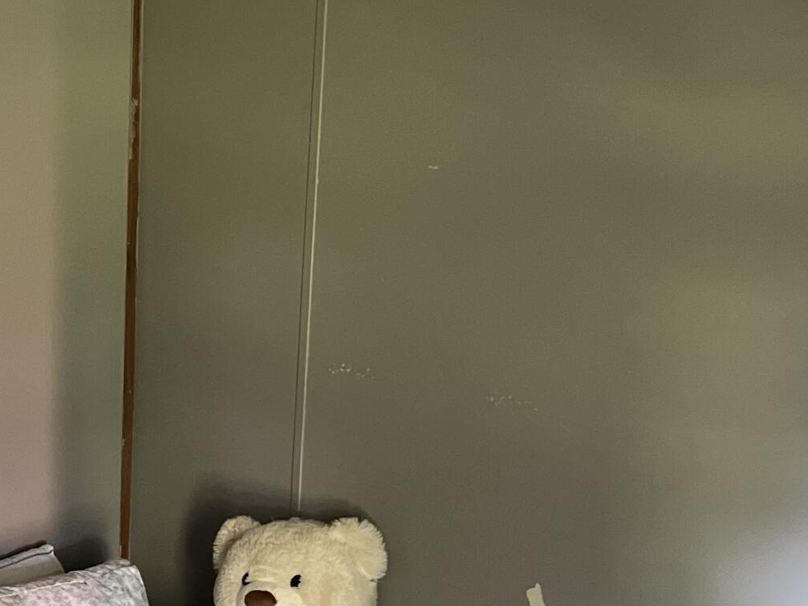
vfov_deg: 18.9
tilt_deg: -14.6
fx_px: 1798
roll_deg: -1.2
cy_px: 494
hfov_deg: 24.7
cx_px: 101
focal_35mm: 77
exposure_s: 1/33
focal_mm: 5.7
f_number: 1.5
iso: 640
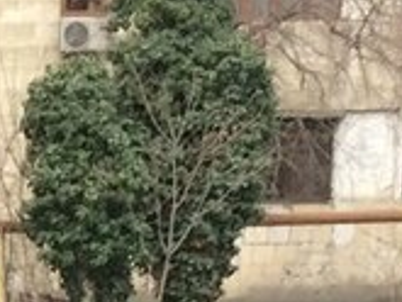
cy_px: 518
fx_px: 1348
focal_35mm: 116
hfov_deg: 15.6
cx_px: -202
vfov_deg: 11.9
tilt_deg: -9.8
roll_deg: +0.4
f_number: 2.2
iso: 64
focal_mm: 4.15
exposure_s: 1/100
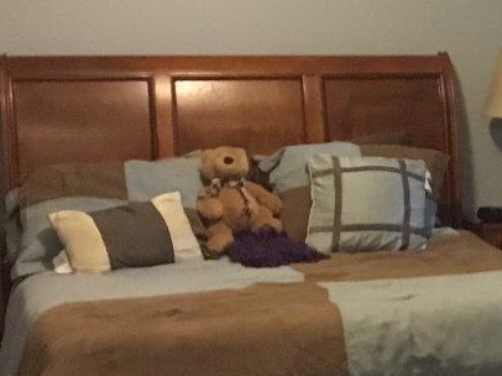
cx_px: 699
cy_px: 223
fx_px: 1594
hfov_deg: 16.6
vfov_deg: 13.4
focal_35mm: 110
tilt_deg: -7.3
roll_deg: -0.5
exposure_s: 1/15
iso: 500
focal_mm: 3.3
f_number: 2.4
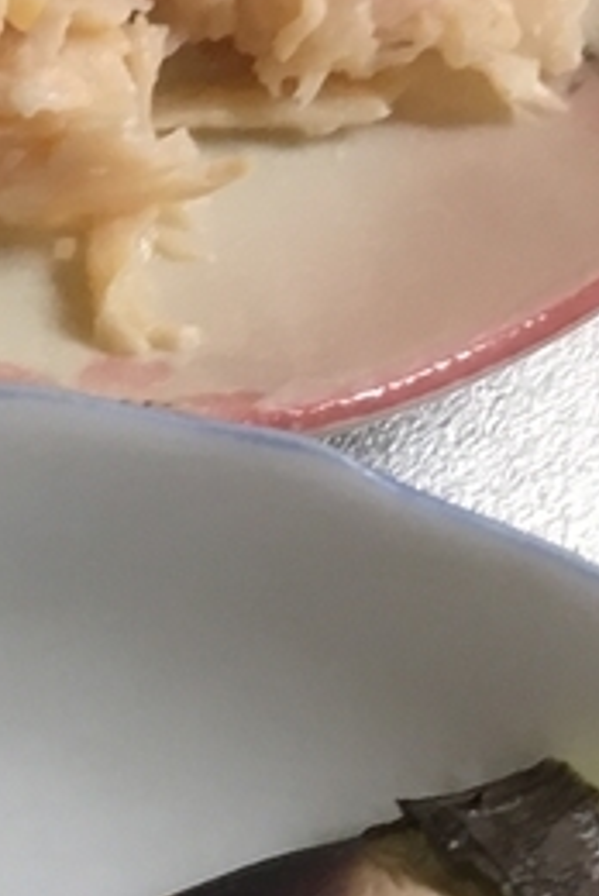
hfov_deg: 8.6
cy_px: 937
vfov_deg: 14.5
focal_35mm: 139
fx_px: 3460
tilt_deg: -72.7
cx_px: -1040
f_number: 2.2
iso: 100
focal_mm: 4.15
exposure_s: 1/33
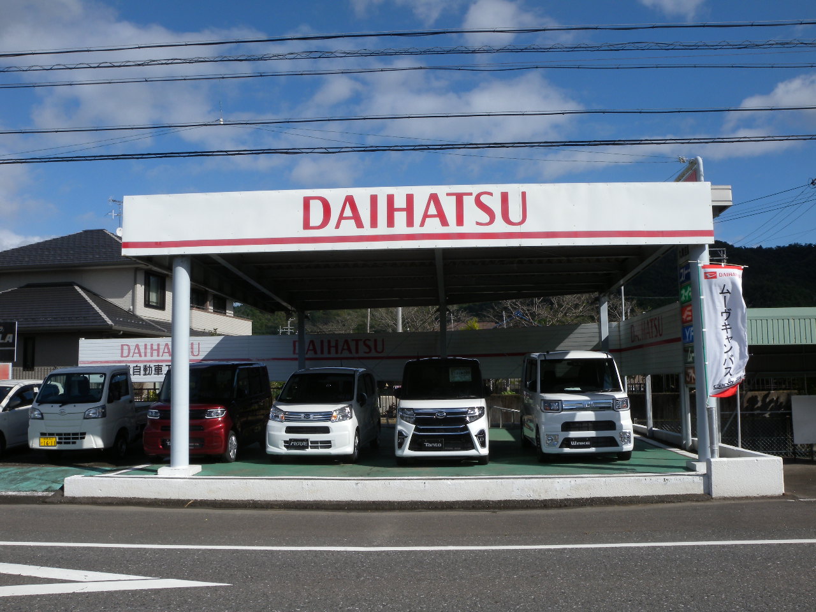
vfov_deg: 45.4
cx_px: 408
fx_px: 731
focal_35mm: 31
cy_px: 306
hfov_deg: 58.4
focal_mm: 6.7
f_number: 6.7
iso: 64
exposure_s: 1/354
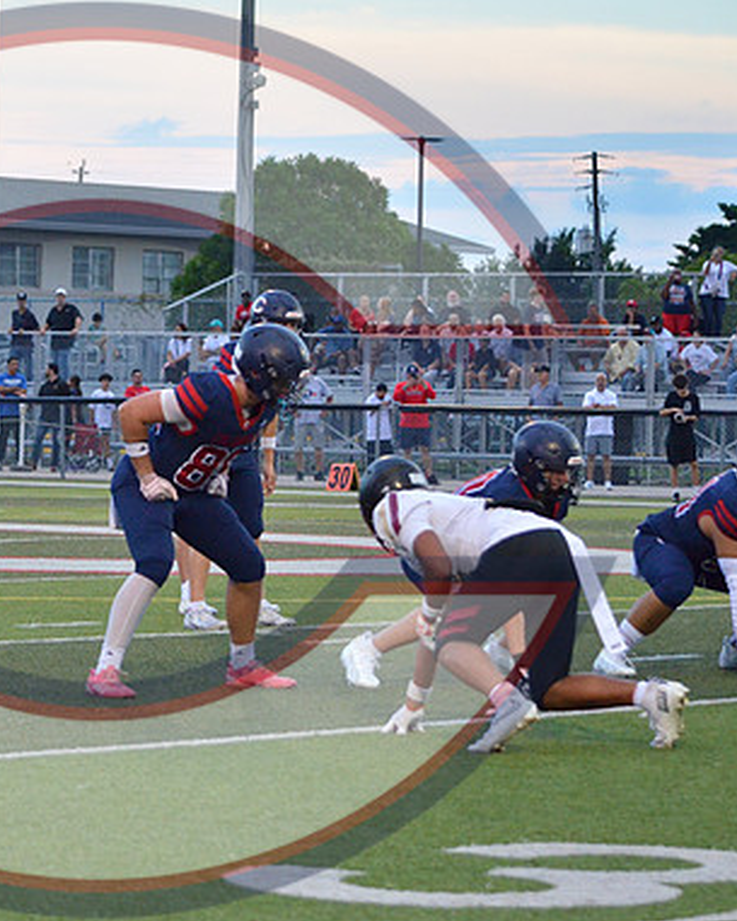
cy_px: 459
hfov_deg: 8.5
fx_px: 4952
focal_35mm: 182
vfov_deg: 10.6
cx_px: 89
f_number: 4.5
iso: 2200
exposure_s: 1/500
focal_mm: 85
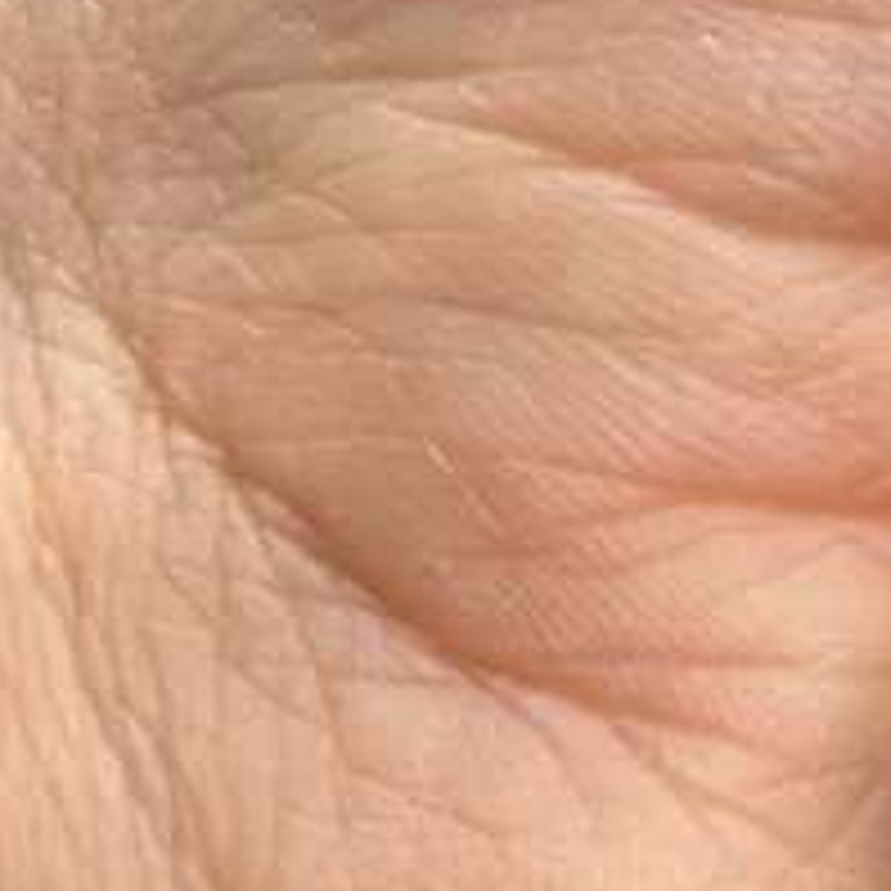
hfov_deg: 6.0
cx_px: 2475
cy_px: -932
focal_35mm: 274
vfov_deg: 6.2
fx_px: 7979
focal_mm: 6.86
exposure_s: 1/601
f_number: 1.78
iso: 64
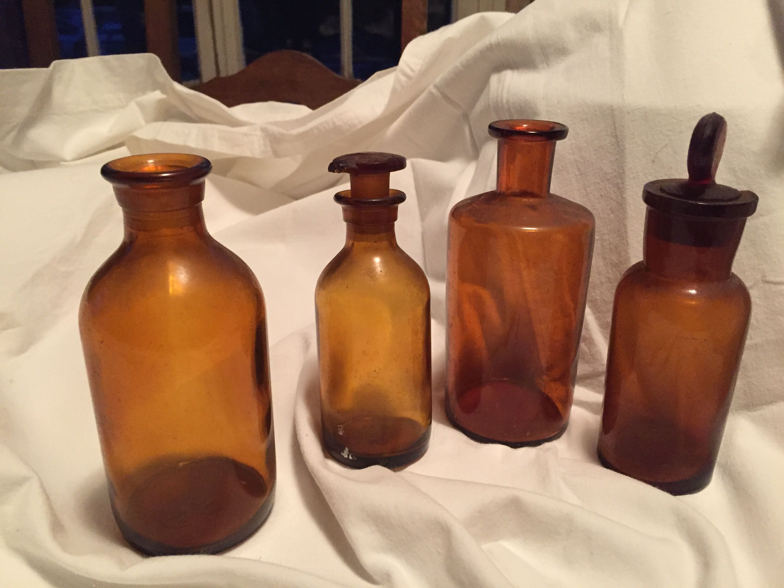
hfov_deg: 61.7
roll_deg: -0.4
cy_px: 294
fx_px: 657
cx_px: 392
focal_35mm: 29
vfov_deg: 48.2
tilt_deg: -23.5
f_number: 2.2
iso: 320
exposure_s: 1/17
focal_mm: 4.15
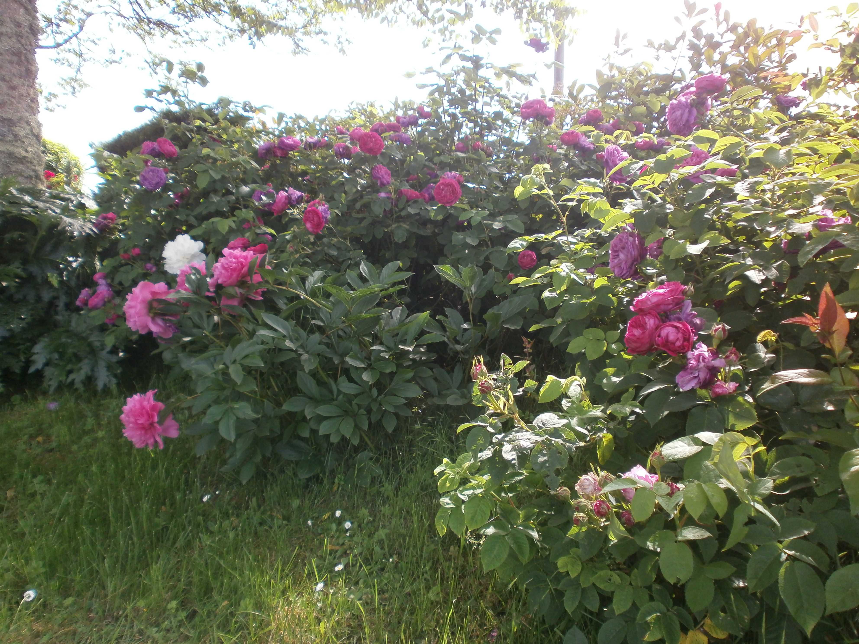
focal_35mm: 27
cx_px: 430
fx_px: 670
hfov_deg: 65.3
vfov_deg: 51.4
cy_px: 322
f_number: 2.9
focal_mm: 4.8
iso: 100
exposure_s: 1/200
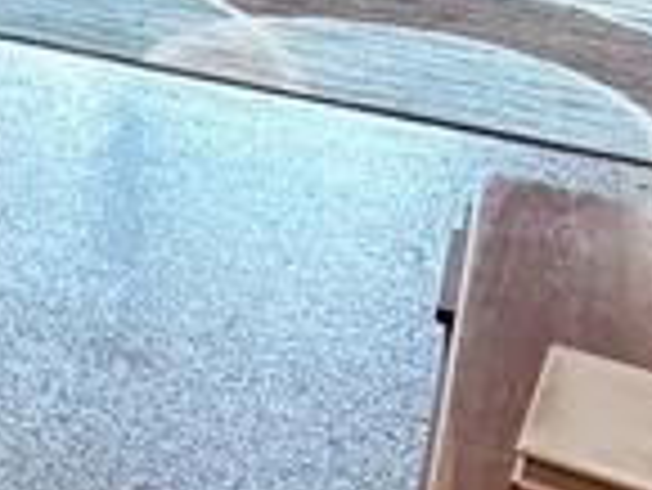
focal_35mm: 99
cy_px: -202
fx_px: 1866
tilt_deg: -12.7
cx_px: -540
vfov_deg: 14.2
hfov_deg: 16.4
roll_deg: -0.5
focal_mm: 2.22
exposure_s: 1/40
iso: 1250
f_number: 2.2
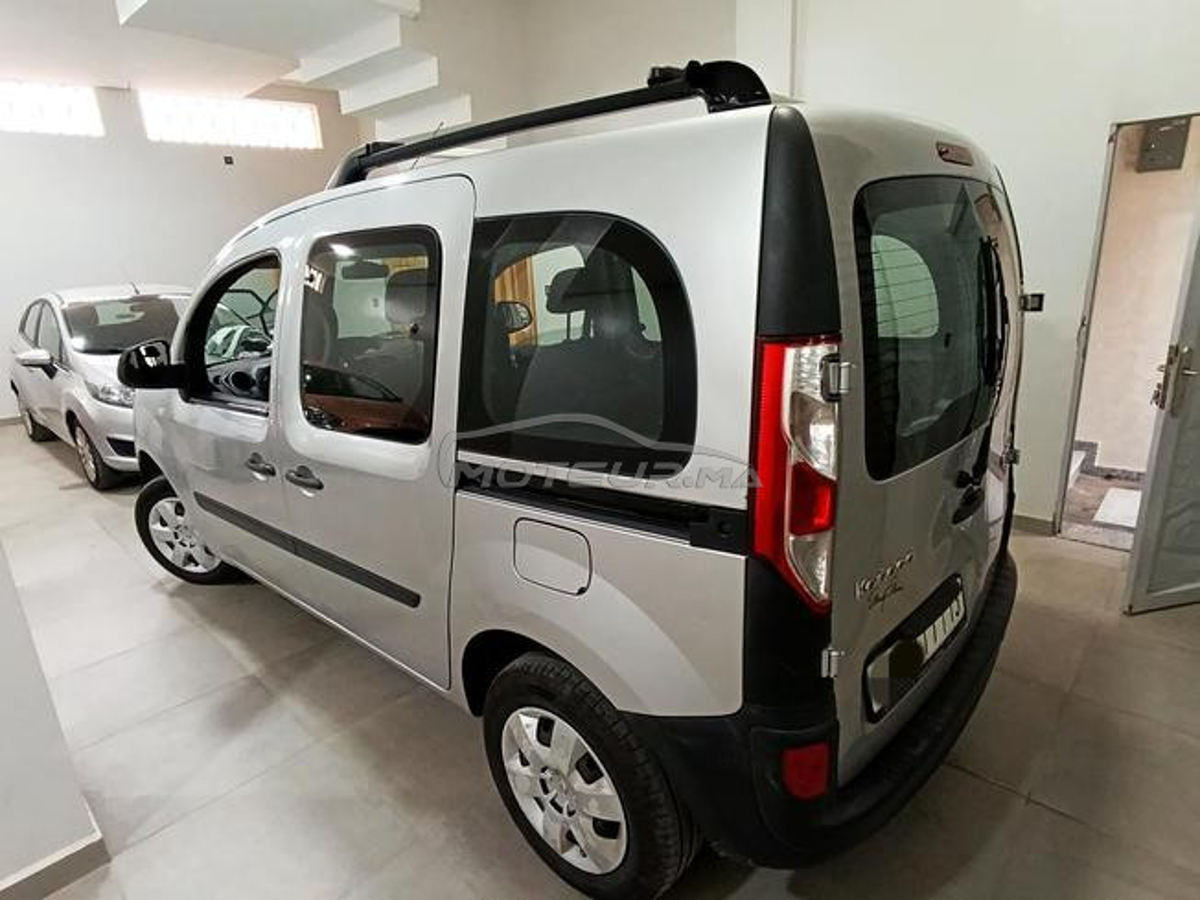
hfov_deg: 94.5
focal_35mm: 16
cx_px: 600
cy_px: 450
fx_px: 555
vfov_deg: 78.1
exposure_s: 1/50
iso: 500
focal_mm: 1.65
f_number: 2.2
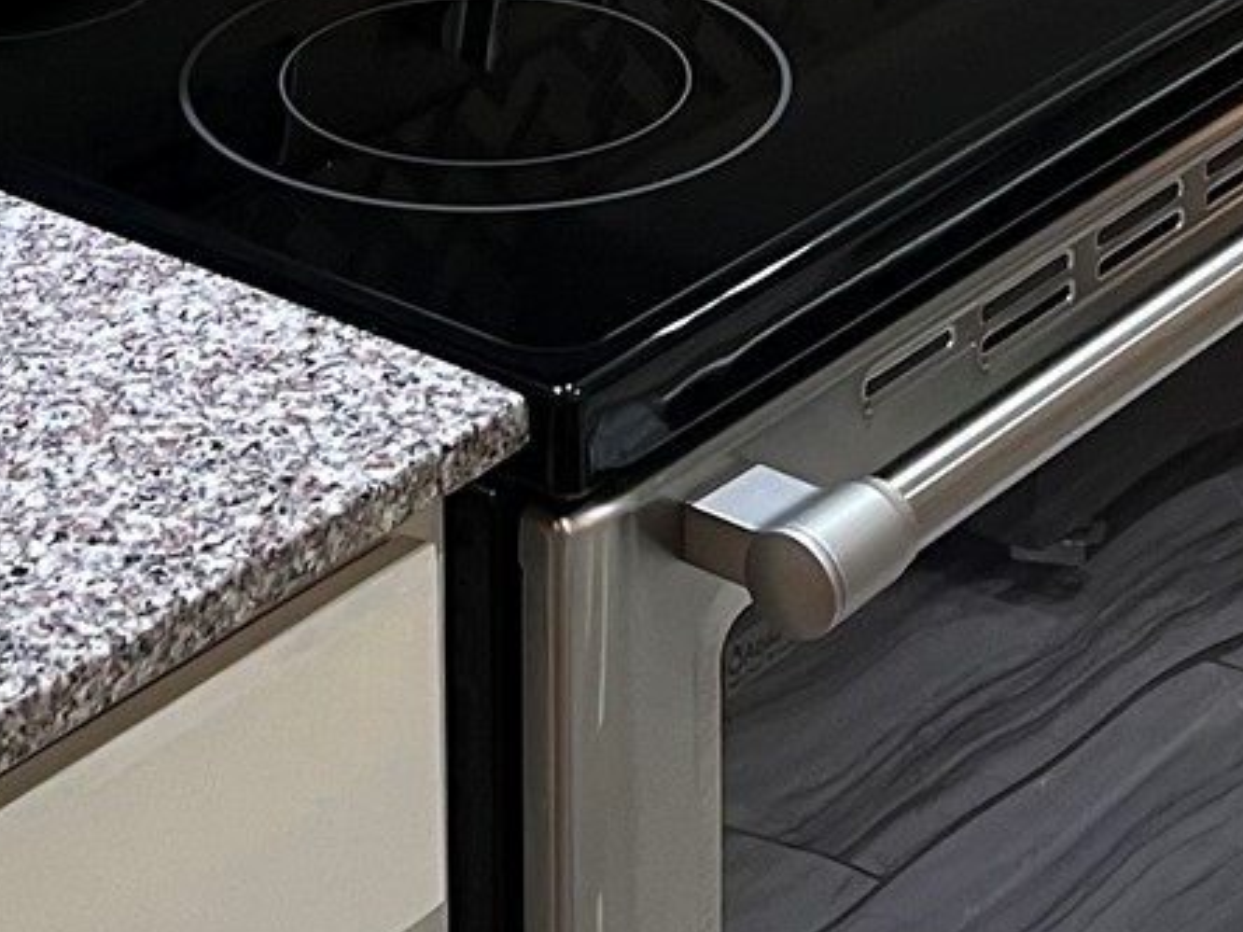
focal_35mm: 120
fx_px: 4309
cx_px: 538
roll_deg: +0.3
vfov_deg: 11.6
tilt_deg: -15.3
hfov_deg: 16.4
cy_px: -669
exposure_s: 1/60
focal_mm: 5.7
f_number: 1.5
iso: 100
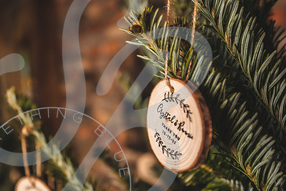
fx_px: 310
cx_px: 80
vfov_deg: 33.9
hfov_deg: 48.1
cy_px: 128
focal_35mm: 39
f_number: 2.8
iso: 400
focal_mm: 24
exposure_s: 1/320
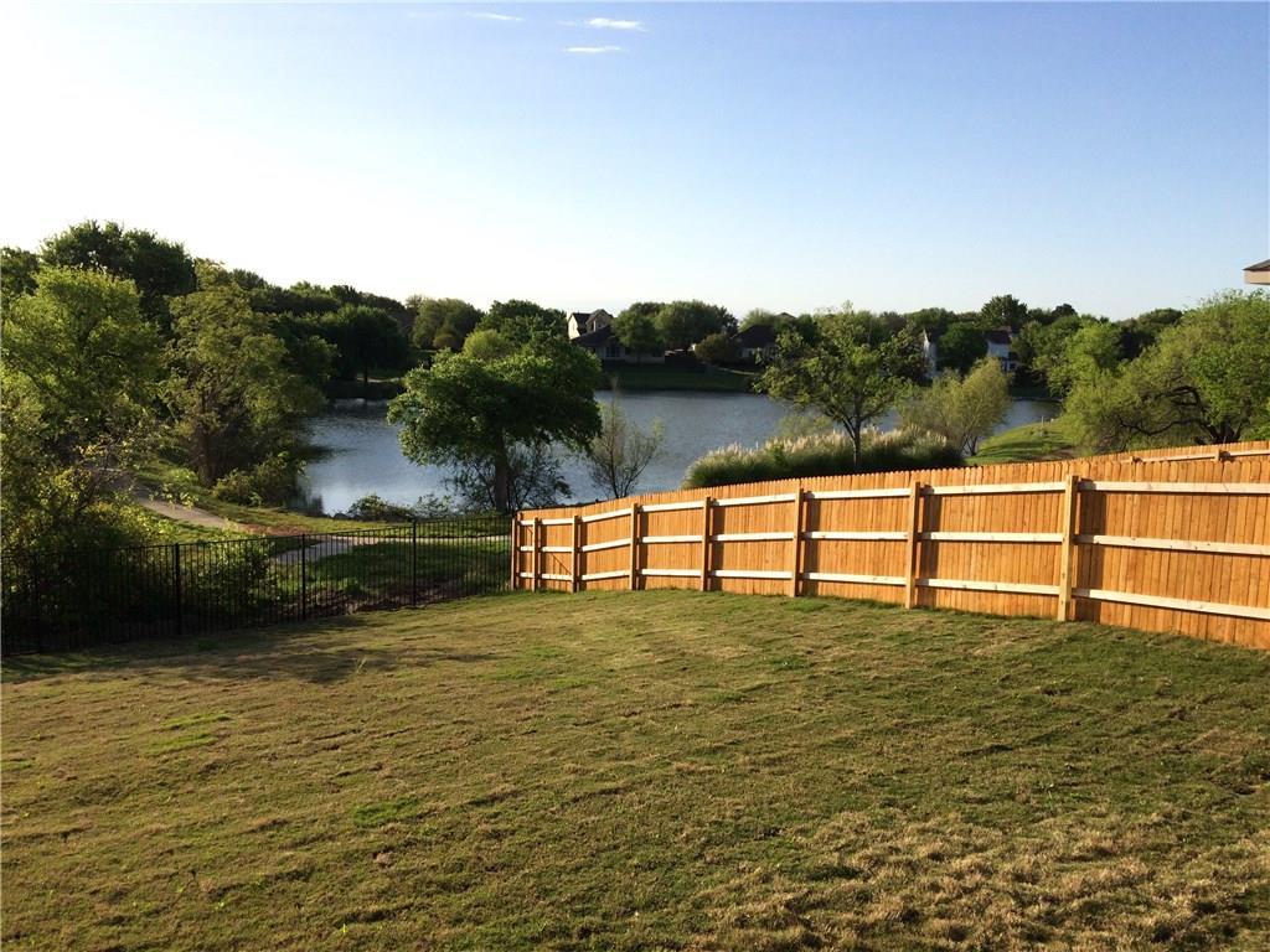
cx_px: 635
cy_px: 476
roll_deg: -1.0
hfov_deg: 61.7
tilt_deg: -8.2
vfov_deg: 48.2
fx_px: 1064
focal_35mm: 29
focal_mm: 4.15
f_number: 2.2
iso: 32
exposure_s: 1/2415
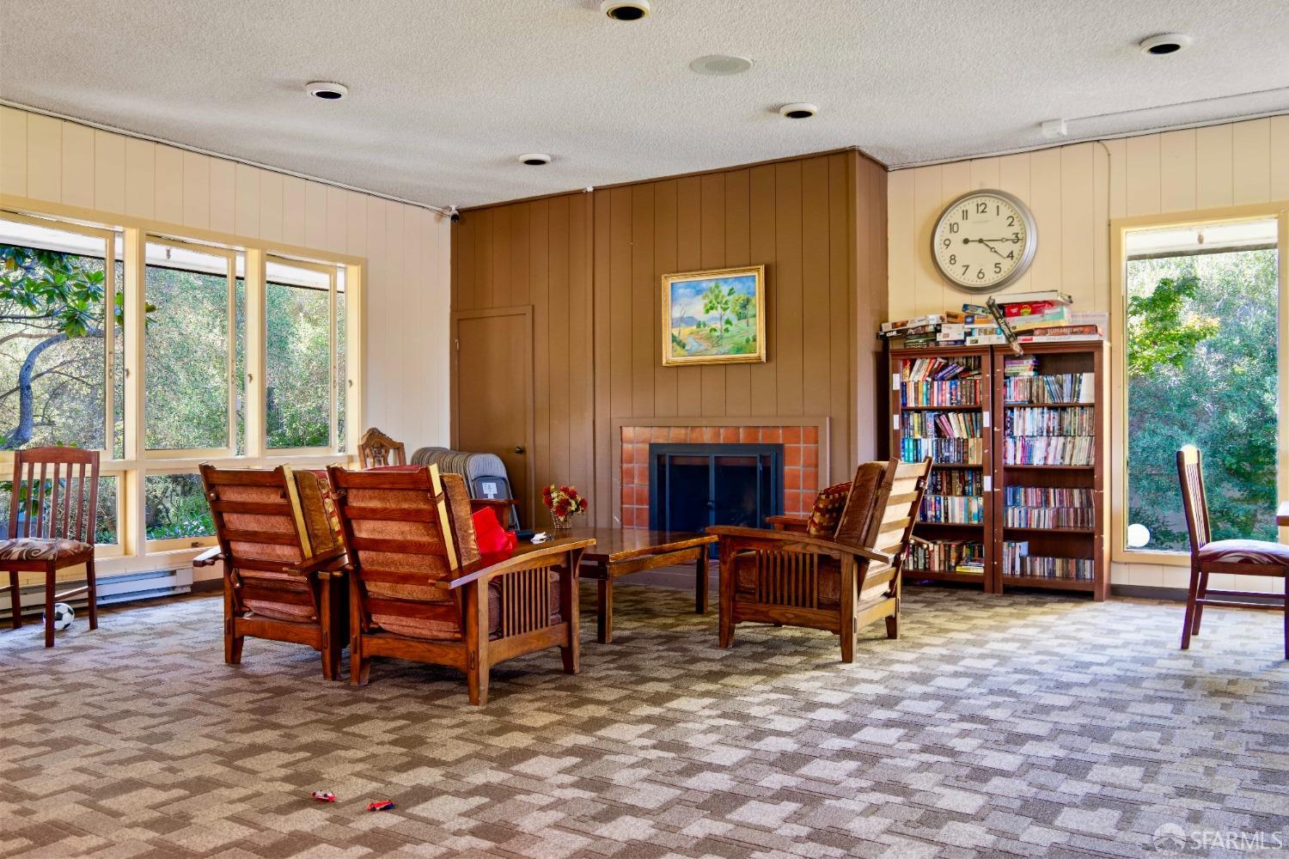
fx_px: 1038
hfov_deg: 63.7
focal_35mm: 29
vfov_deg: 45.0
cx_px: 644
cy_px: 430
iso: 400
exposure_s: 1/6
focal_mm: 29
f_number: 4
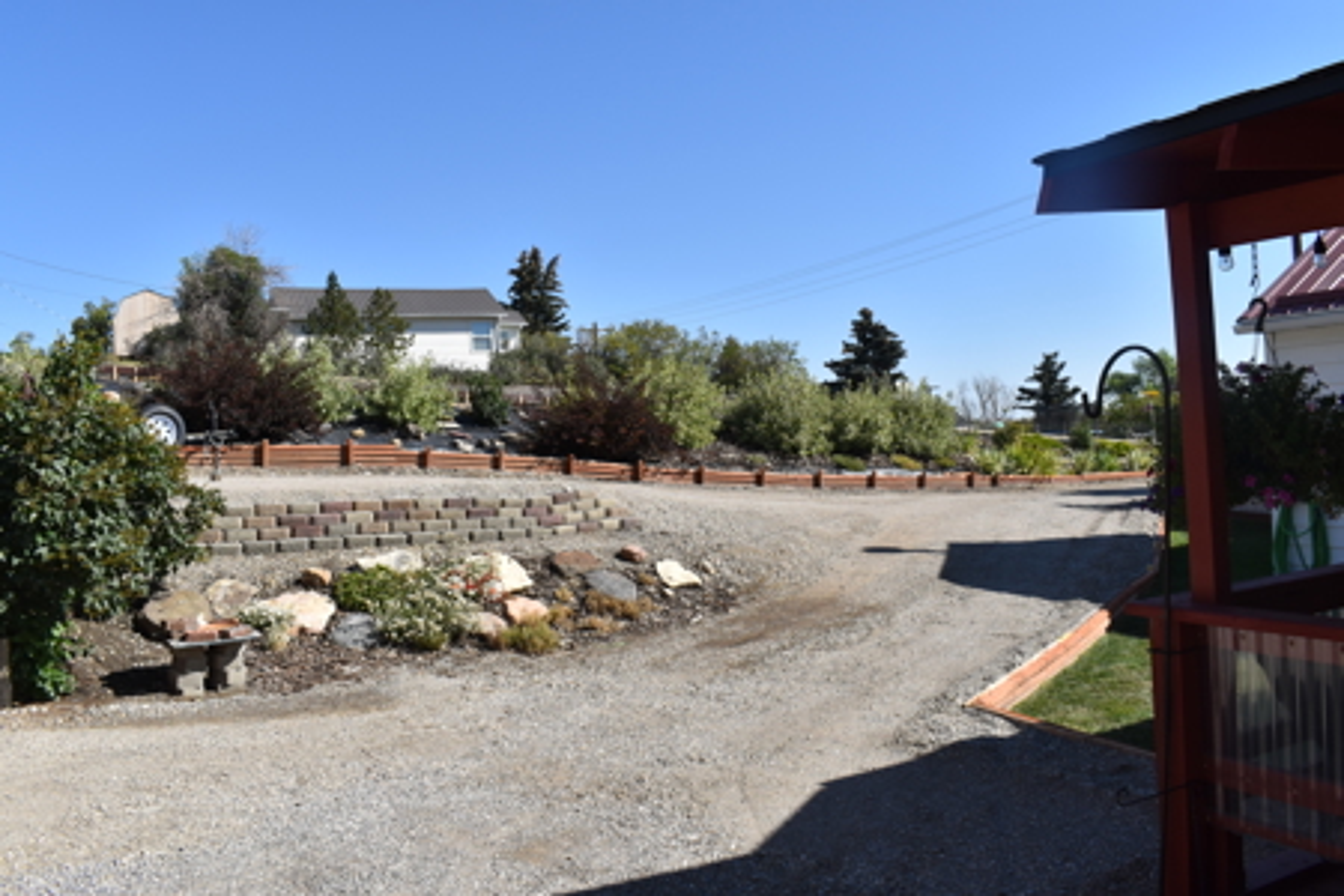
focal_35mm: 30
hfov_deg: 61.9
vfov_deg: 43.6
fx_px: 1120
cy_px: 448
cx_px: 672
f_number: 10
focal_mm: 20
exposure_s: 1/400
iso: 200
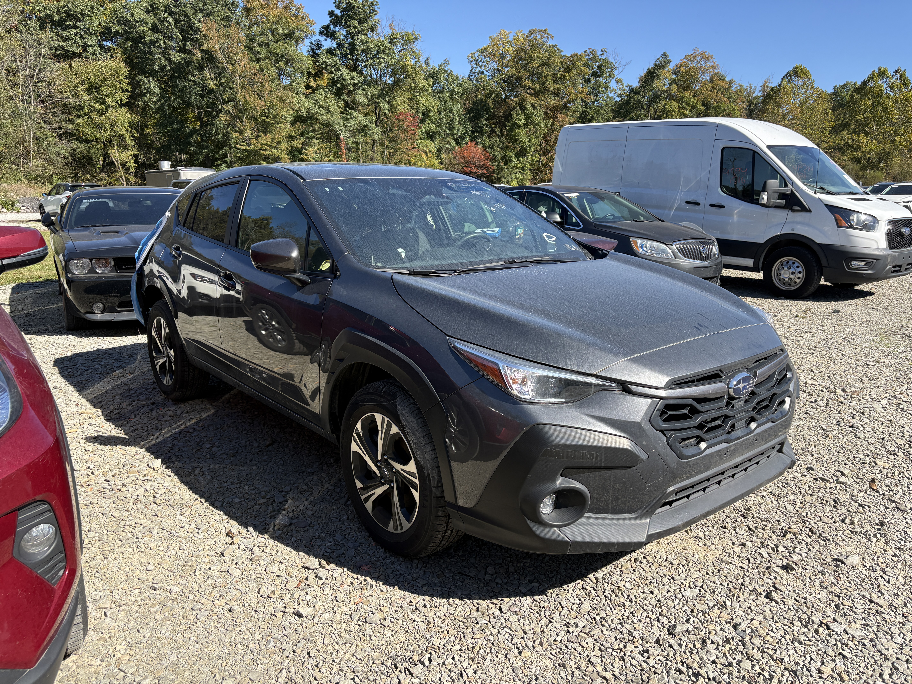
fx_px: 685
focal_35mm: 26
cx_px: 456
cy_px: 342
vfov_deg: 53.1
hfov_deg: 67.3
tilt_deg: -9.2
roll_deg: -0.1
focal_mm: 5.96
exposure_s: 1/1550
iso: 50
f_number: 1.6
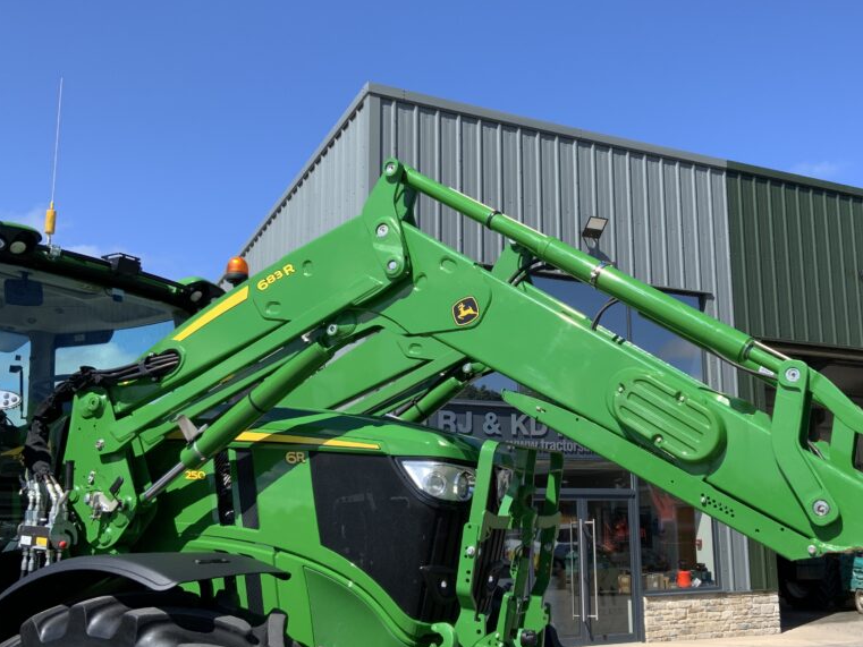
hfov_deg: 47.4
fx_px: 972
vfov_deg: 36.8
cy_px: 342
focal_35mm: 39
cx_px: 536
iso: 16
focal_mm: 3
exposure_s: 1/929
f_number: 1.8
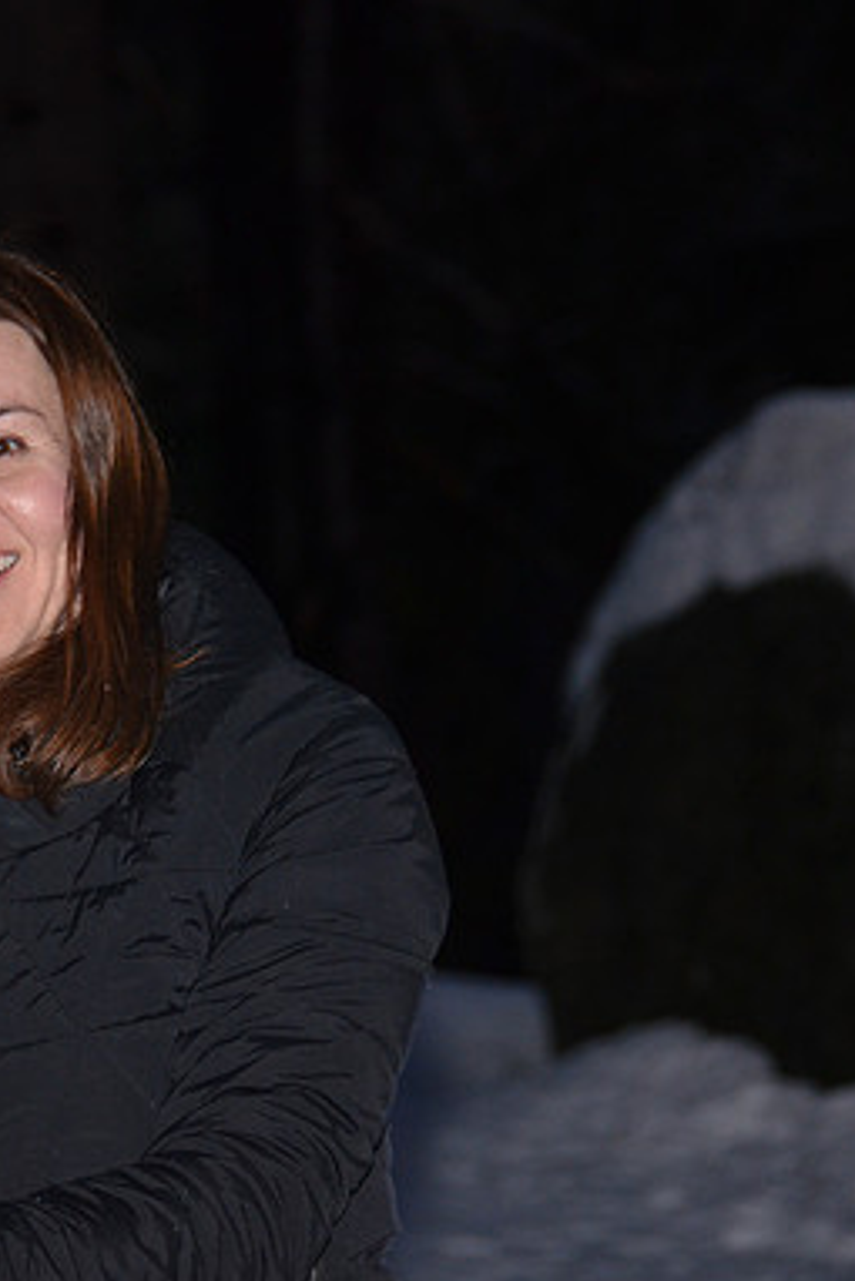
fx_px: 8497
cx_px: 70
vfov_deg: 8.6
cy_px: 640
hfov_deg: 5.8
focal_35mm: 239
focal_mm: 105
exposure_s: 1/60
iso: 800
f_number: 5.6
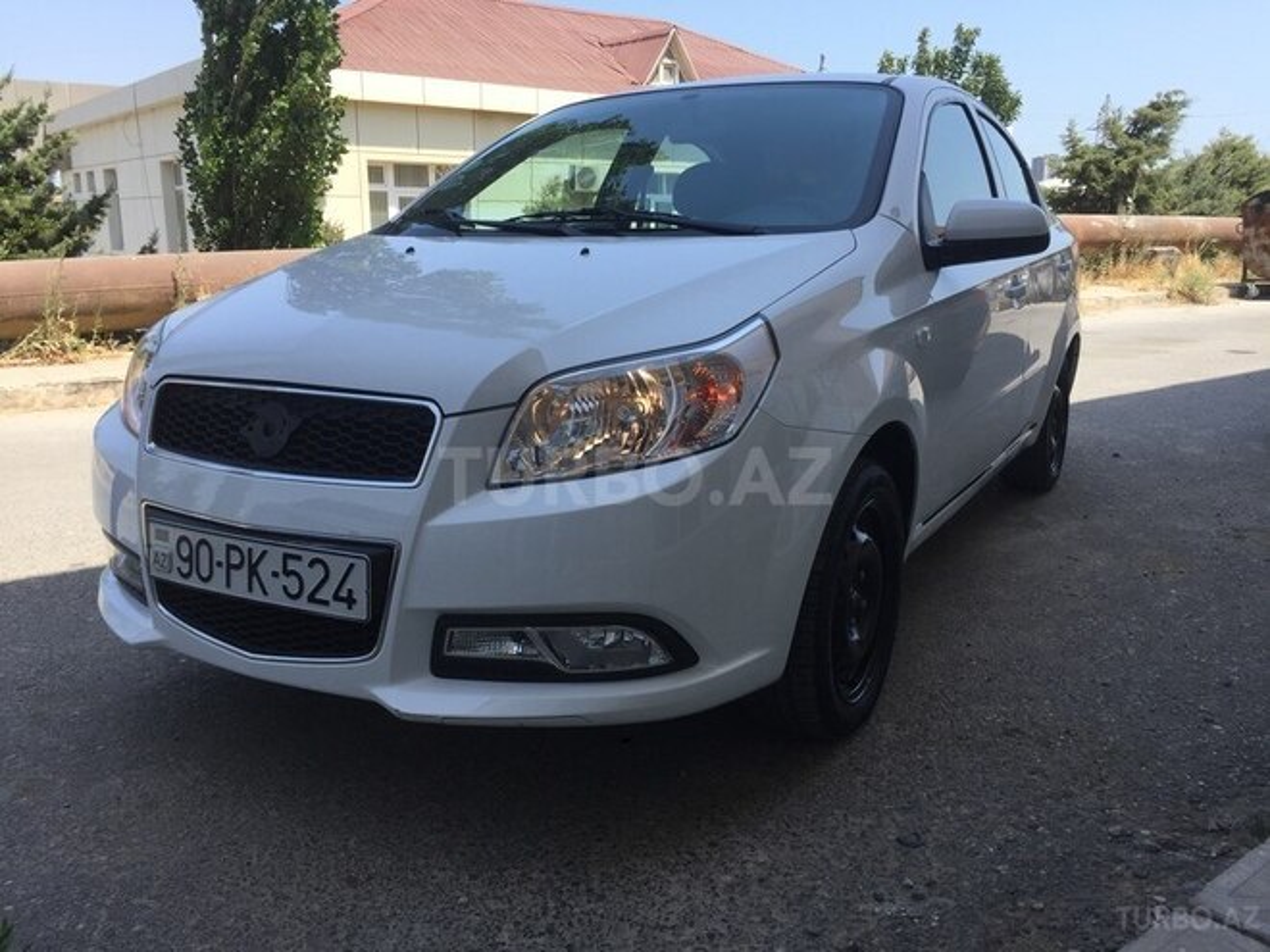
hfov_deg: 61.7
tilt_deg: -13.9
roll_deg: +0.2
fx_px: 1064
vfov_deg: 48.2
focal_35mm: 29
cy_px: 476
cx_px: 635
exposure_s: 1/1014
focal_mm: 4.15
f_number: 2.2
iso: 32
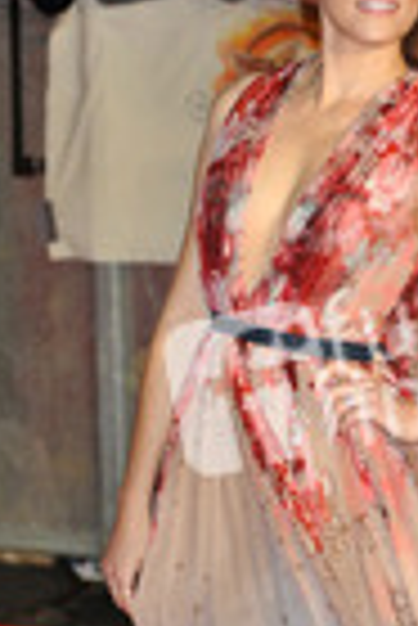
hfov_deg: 6.0
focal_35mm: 230
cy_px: 594
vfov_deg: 8.9
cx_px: 528
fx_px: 3996
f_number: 4
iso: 1000
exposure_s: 1/250
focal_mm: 80
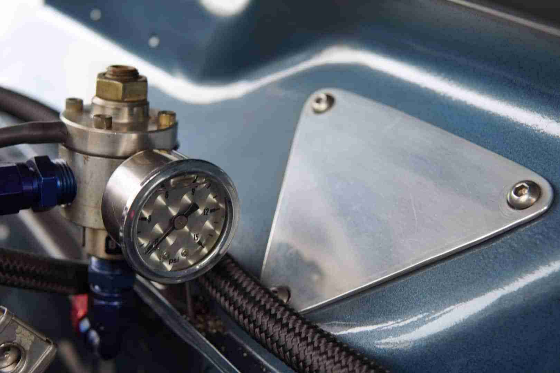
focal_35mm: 45
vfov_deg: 29.9
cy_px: 186
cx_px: 280
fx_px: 700
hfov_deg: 43.6
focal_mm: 30
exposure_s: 1/60
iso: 320
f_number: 4
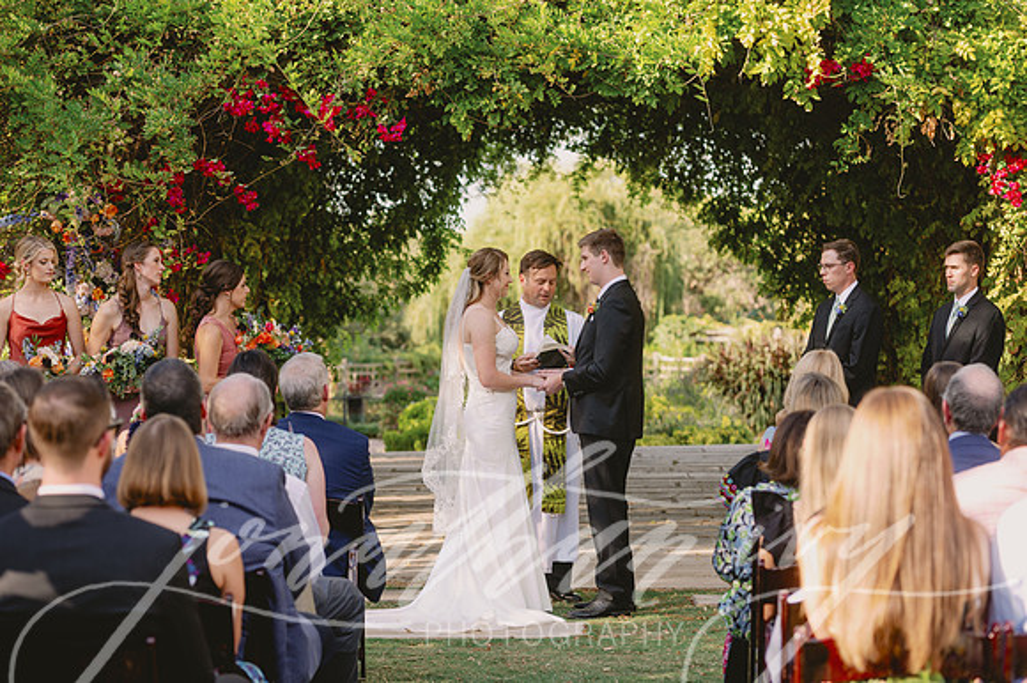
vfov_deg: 14.4
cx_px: 514
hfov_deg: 21.5
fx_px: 2708
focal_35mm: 95
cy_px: 342
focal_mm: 95
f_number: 2.8
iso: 100
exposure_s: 1/200
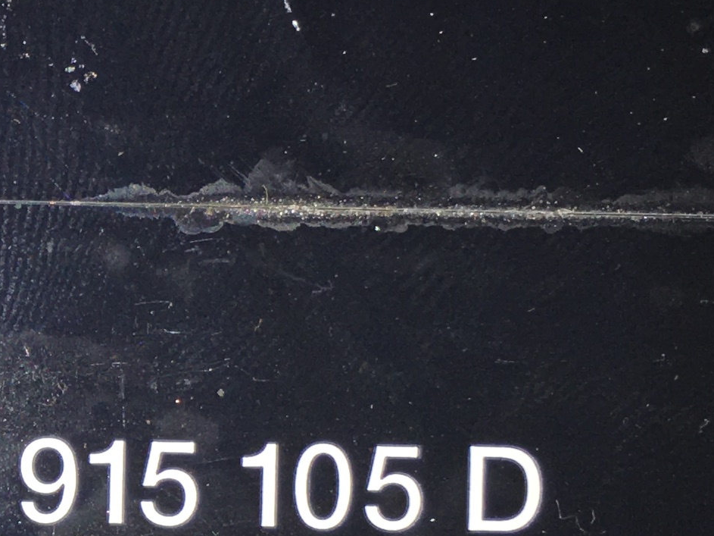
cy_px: 437
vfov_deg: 11.9
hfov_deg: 15.1
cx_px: -246
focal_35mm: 124
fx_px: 2557
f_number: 2.2
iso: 25
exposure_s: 1/81
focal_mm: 4.15
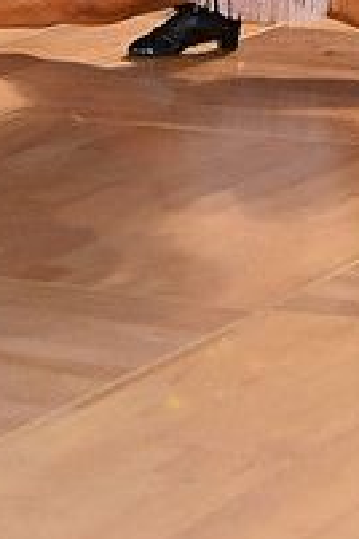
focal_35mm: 202
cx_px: 312
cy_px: -188
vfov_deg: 10.0
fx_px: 3021
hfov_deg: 6.8
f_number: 5
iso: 2000
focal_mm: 70
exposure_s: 1/250
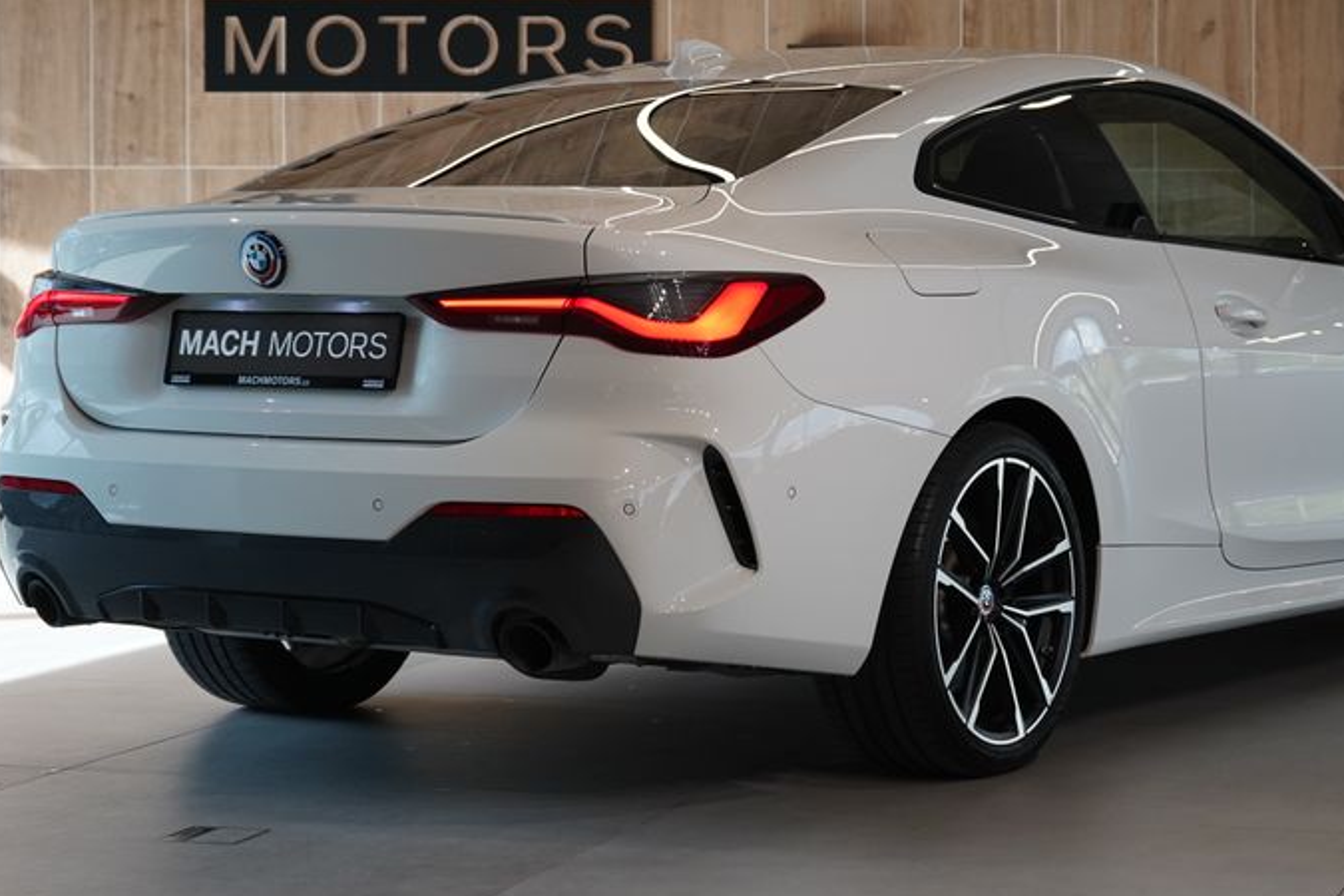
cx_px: 816
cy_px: 326
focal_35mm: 88
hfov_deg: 23.1
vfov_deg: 15.5
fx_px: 3285
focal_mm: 58
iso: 1000
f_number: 5
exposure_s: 1/160
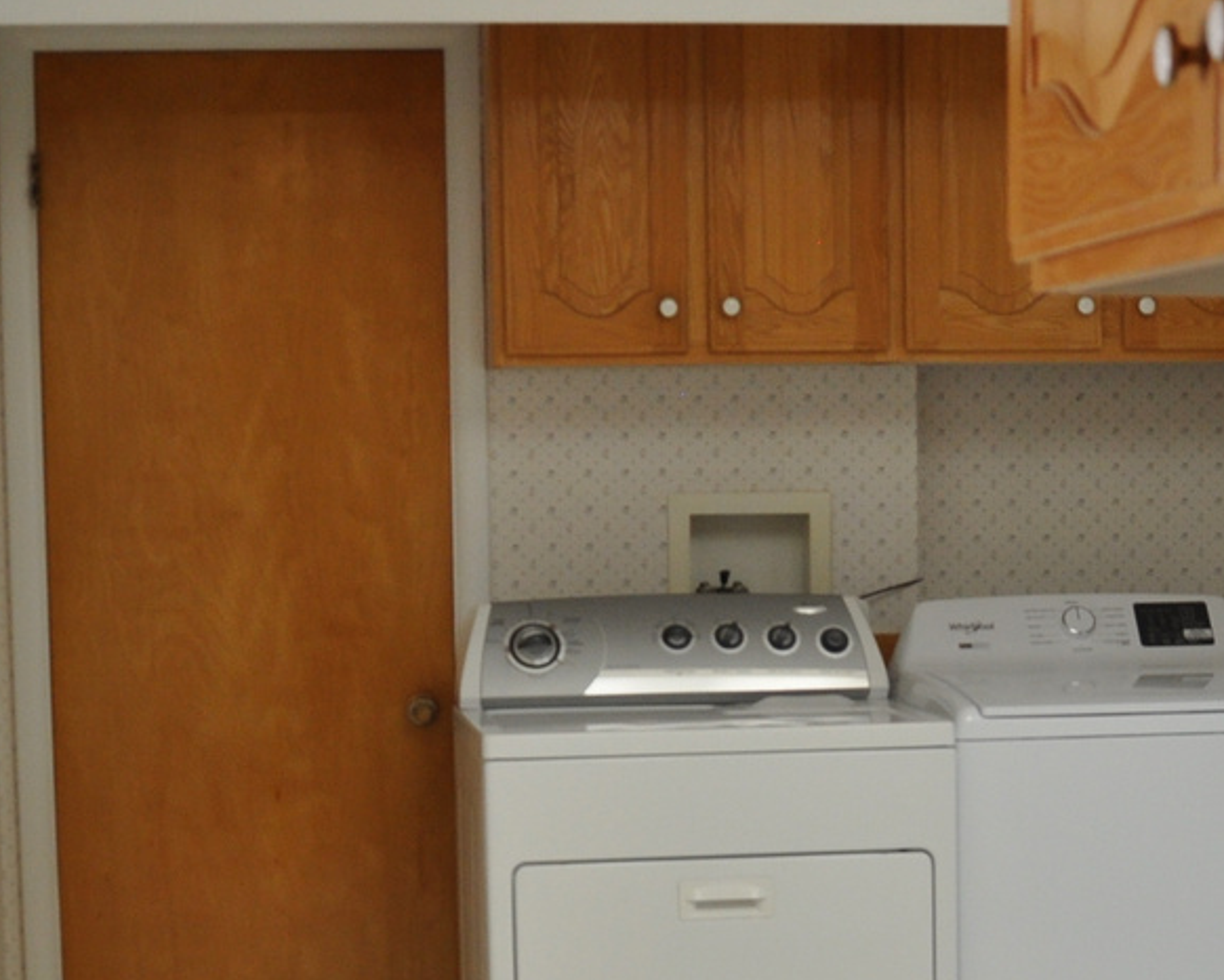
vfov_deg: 17.1
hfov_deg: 21.4
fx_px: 3225
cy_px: 850
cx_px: 843
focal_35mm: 89
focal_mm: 18
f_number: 5.6
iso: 400
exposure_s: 1/30
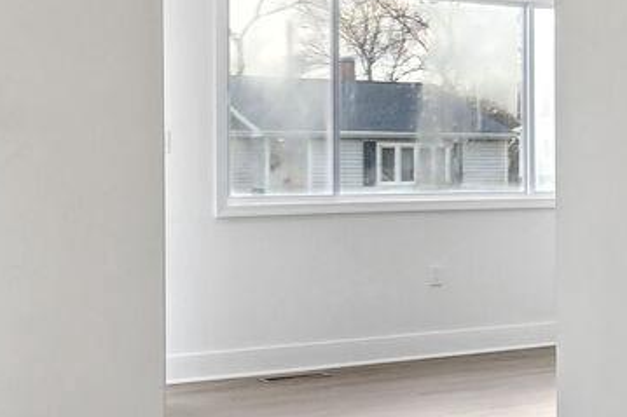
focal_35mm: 77
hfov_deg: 22.7
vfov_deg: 17.7
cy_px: 167
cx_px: 872
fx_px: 1340
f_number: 9
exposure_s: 1/100
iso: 800
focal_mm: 16
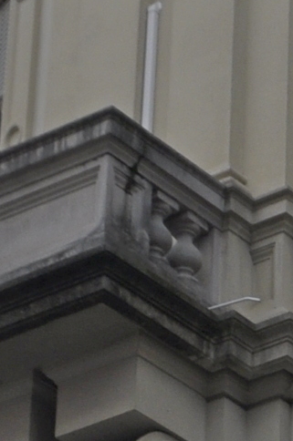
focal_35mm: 249
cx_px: 624
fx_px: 3055
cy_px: 477
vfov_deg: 8.2
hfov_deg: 5.4
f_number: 10
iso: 200
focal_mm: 25
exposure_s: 1/400
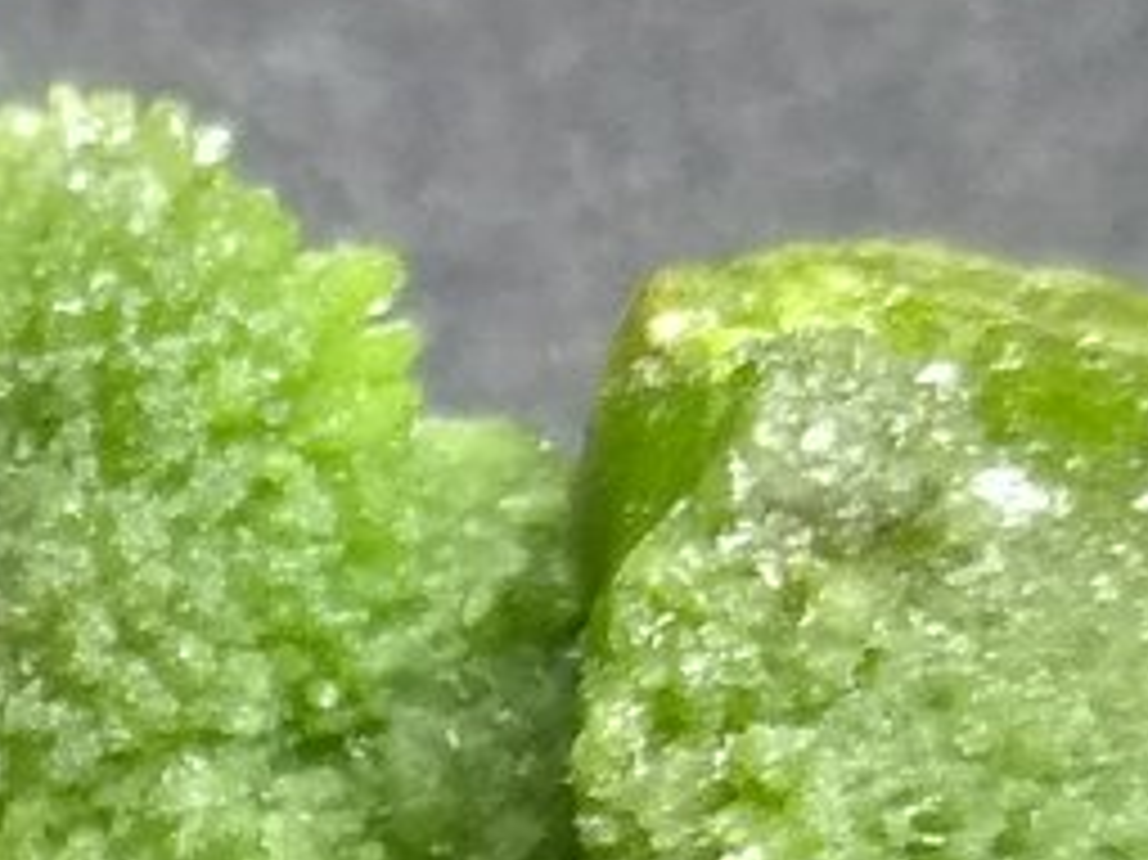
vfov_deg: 8.8
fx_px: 5403
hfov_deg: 11.1
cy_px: 1414
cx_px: -1121
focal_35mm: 163
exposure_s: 1/33.3
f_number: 2
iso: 332
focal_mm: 3.54
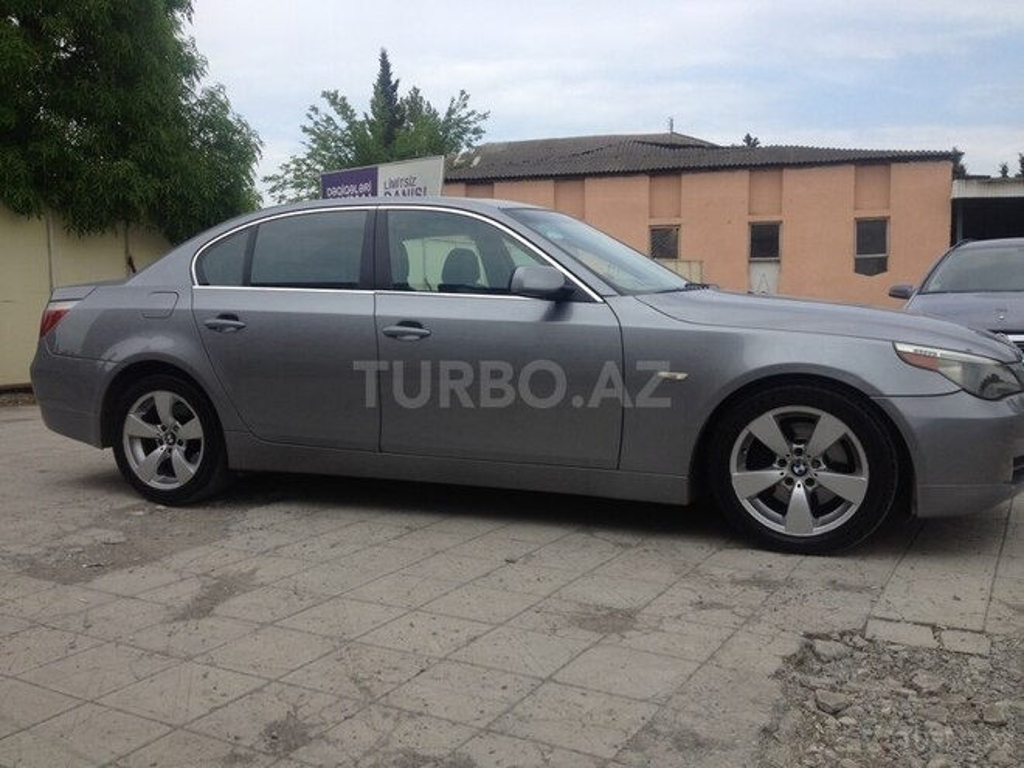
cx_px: 512
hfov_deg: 52.6
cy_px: 384
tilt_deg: -3.2
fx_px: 1035
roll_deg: +3.0
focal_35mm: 35
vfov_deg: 40.7
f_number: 2.4
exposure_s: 1/1577
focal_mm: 4.28
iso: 50
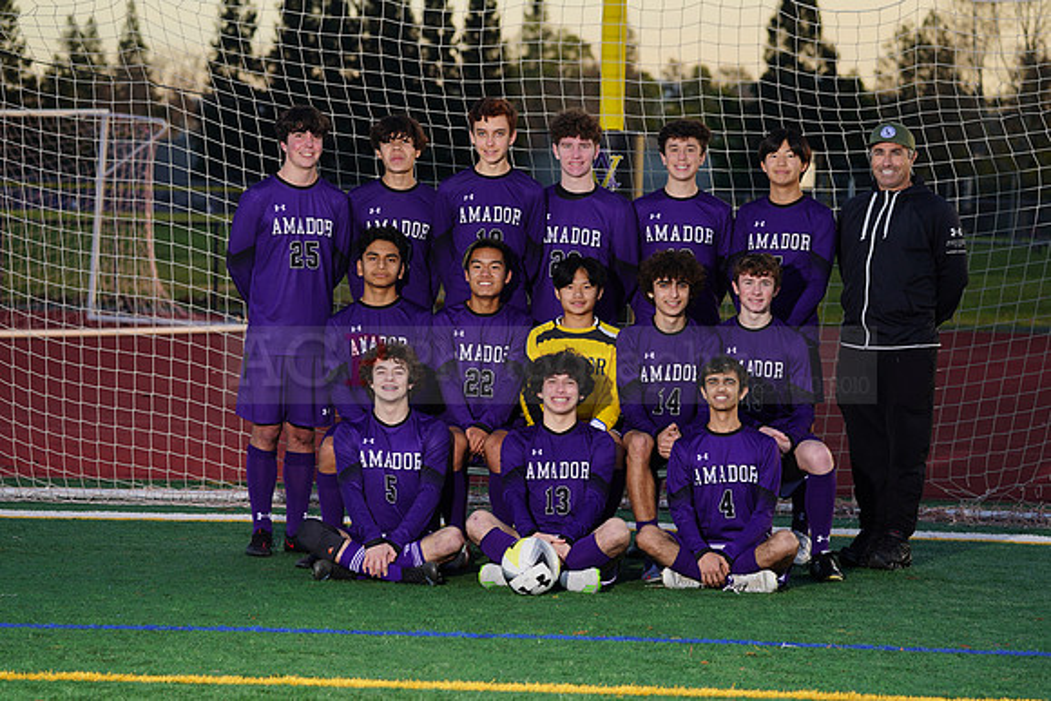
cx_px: 526
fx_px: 3942
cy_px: 350
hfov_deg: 15.2
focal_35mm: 135
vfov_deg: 10.2
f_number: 5.6
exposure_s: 1/200
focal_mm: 135
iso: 100
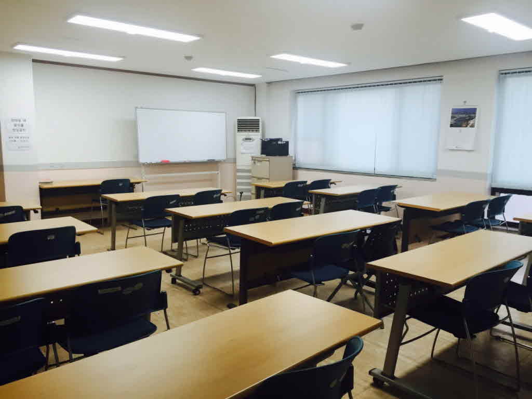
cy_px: 200
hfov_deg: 61.7
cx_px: 266
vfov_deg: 48.2
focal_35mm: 29
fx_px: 446
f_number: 2.2
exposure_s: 1/30
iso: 32
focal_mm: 4.15
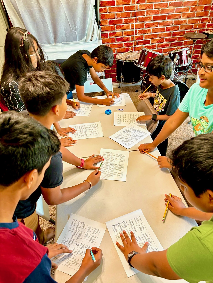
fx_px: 213
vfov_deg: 67.3
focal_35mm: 26
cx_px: 106
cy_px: 142
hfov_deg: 53.1
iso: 125
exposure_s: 1/60
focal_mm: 5.96
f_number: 1.6
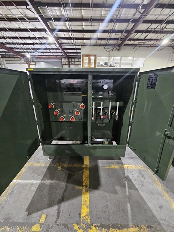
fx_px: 87
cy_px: 116
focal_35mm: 13
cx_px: 87
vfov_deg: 106.2
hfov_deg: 89.9
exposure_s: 1/24
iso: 800
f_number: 2.2
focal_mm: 2.2
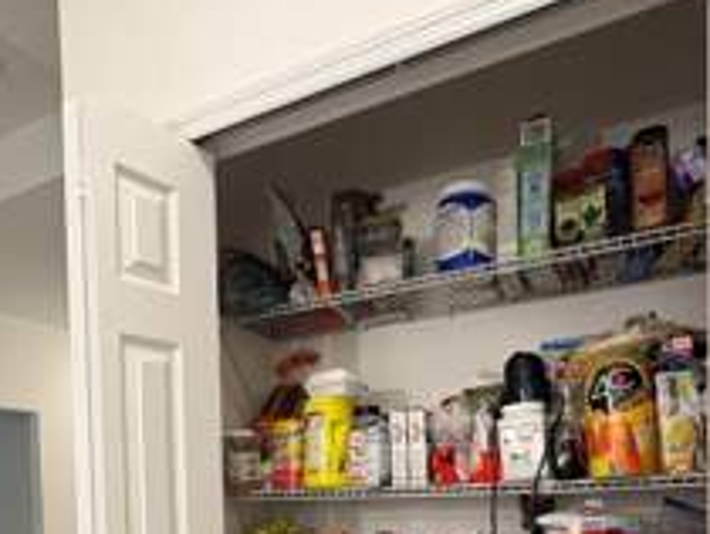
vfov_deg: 39.9
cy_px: 510
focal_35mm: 32
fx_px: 657
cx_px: 314
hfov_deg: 56.6
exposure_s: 1/60
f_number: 2.2
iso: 200
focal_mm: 2.22
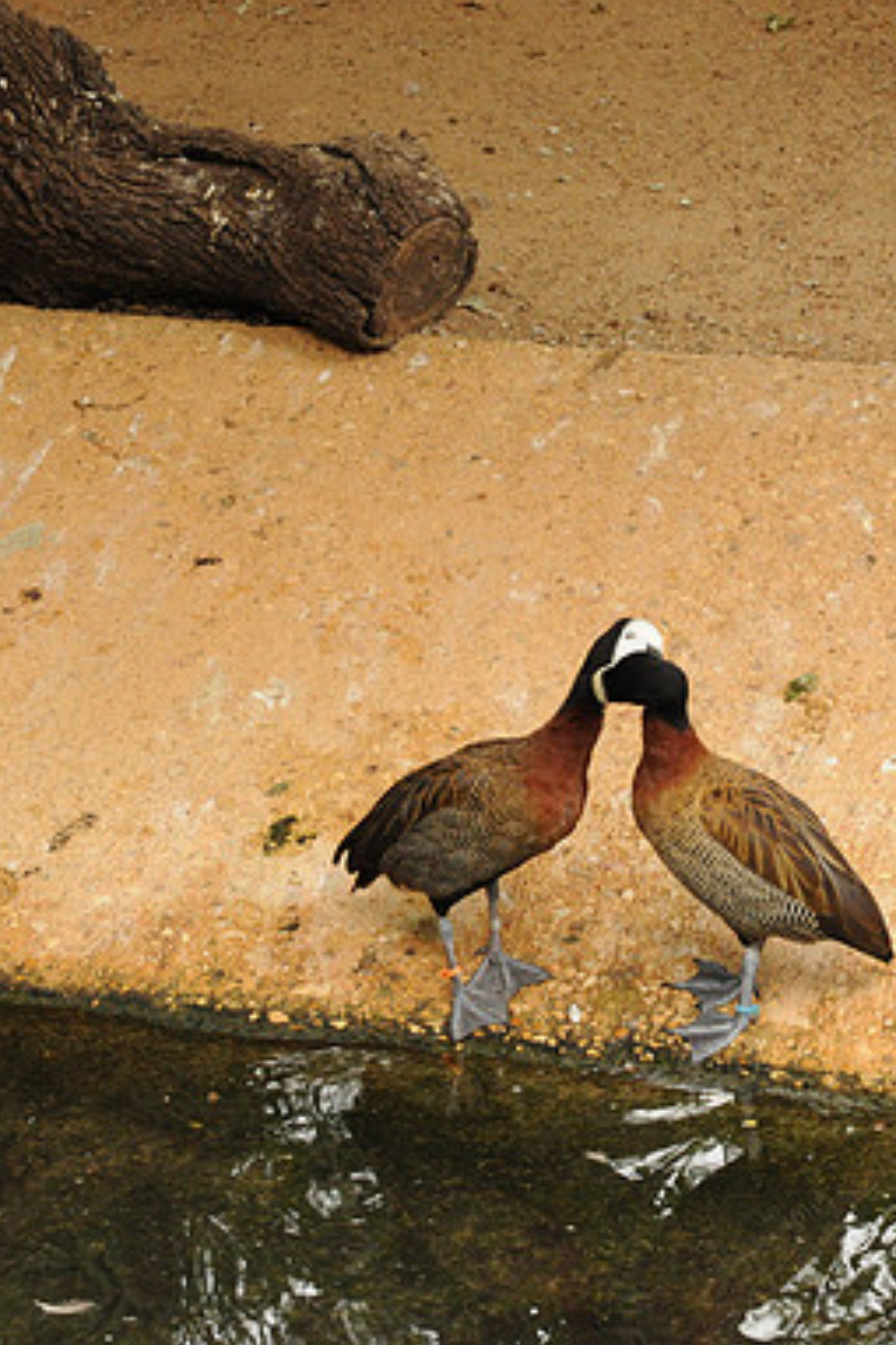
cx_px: 650
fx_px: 5941
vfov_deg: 12.9
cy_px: 672
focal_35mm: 159
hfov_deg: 8.6
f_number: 13
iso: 1600
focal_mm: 70
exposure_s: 1/200
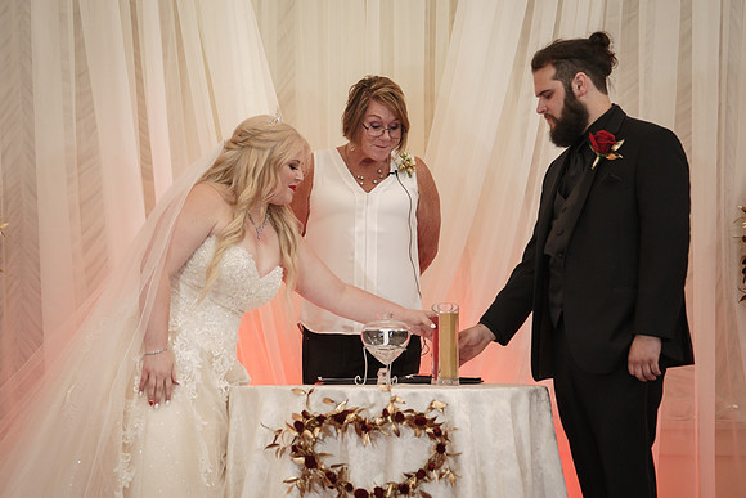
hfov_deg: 13.9
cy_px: 249
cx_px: 365
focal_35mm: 148
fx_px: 3058
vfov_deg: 9.3
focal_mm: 142
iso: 2000
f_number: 4
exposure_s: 1/100
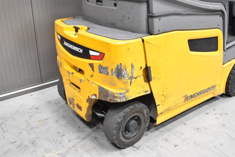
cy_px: 78
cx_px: 118
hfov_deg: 51.3
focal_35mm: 38
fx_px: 245
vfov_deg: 35.5
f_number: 5
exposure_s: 1/25
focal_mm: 25
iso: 1600
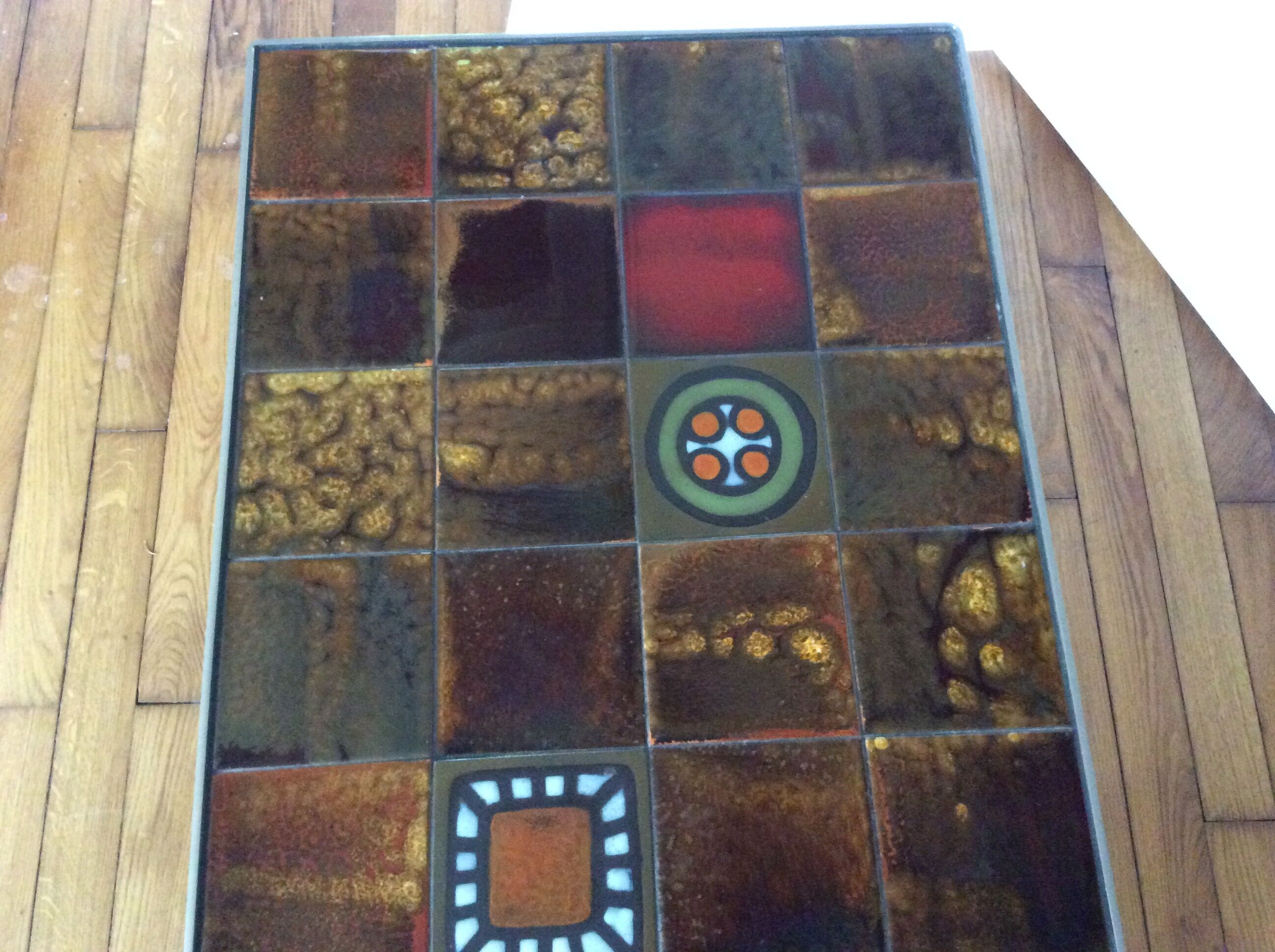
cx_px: 638
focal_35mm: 32
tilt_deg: -72.1
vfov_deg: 44.1
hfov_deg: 56.9
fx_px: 1177
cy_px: 476
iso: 500
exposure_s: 1/17
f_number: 2.4
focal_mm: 3.3
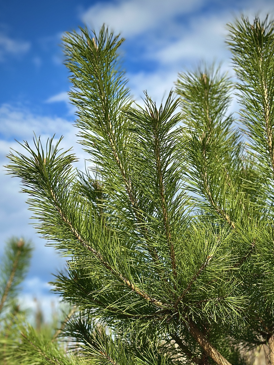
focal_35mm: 62
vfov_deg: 31.0
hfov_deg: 23.6
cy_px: 235
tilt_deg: +13.5
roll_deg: +0.5
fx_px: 654
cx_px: 161
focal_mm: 6.86
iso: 100
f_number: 1.78
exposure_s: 1/4184
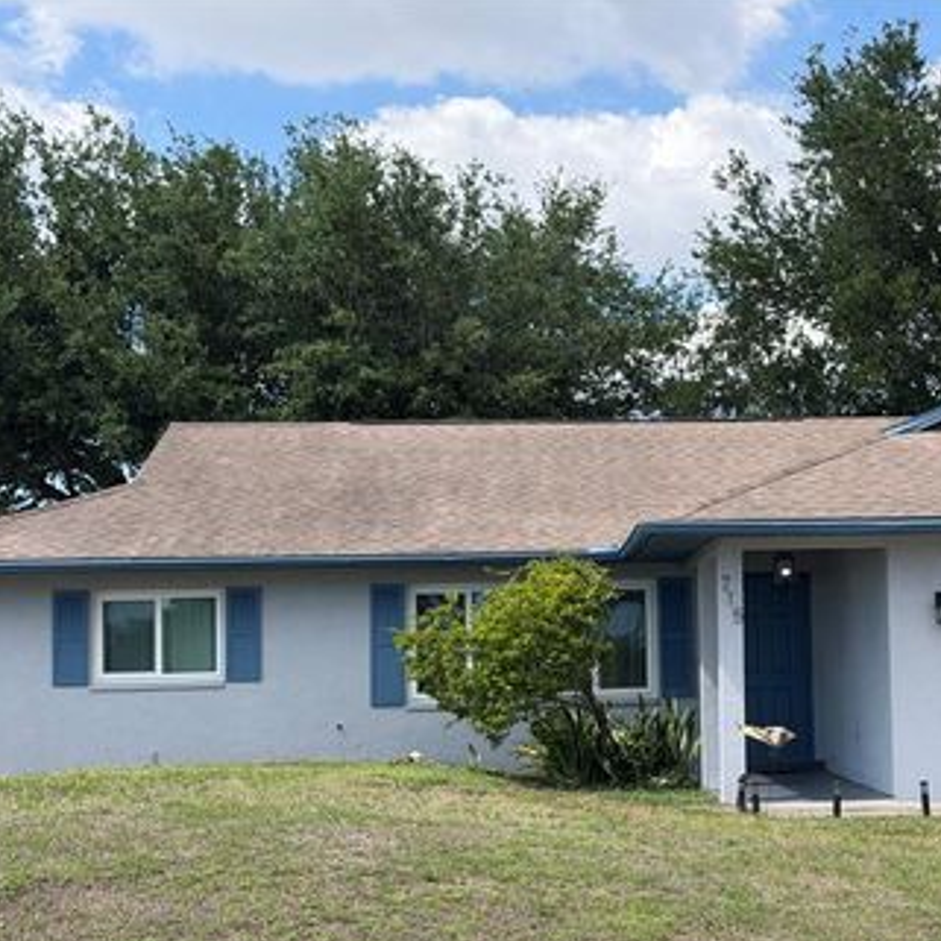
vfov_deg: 26.1
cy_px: 544
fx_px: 2030
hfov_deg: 25.8
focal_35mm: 66
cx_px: 704
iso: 100
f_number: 1.78
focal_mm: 6.76
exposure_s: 1/3704
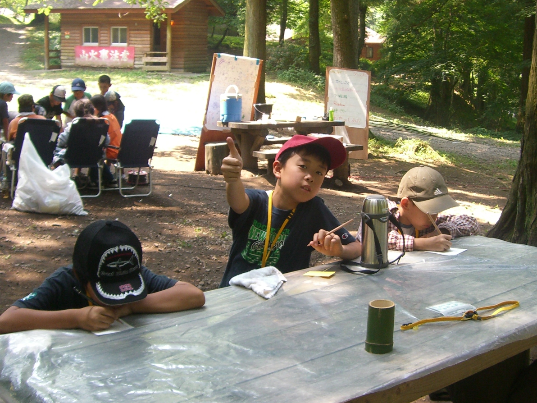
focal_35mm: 51
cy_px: 170
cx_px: 310
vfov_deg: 28.5
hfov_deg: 37.4
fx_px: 791
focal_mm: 6.2
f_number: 2.7
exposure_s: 1/125
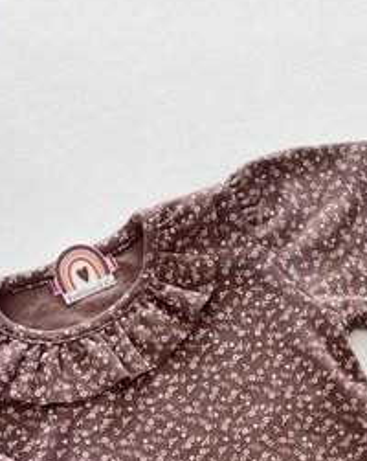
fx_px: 735
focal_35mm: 54
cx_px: 294
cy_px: 477
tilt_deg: -85.9
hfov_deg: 27.5
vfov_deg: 31.7
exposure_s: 1/147
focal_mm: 5.7
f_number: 1.5
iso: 32
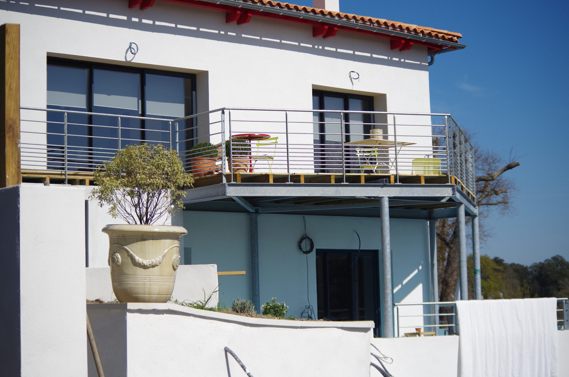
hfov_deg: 27.0
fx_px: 1183
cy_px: 188
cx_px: 284
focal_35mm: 75
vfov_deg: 18.1
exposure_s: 1/2000
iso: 160
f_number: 4.5
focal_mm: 50
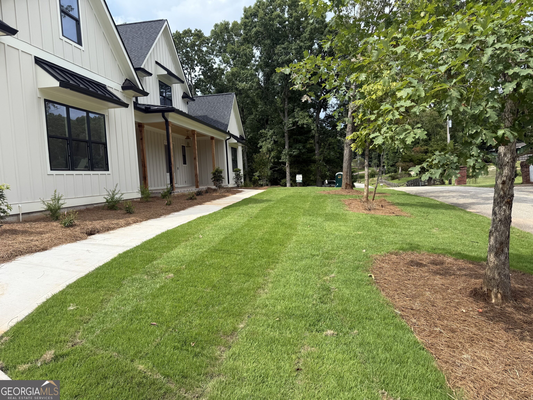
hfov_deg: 71.6
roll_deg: +3.0
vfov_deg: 56.8
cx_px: 266
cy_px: 200
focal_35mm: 24
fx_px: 370
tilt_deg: -2.4
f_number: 1.78
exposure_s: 1/2611
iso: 80
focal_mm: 6.76
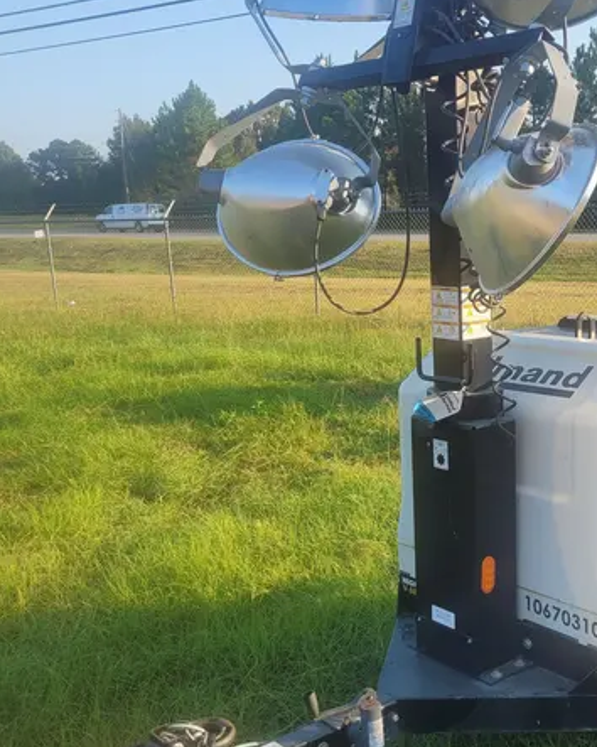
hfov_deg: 34.9
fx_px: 928
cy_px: 434
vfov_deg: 43.7
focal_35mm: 42
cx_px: 444
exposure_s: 1/740
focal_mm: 5.4
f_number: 1.8
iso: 40
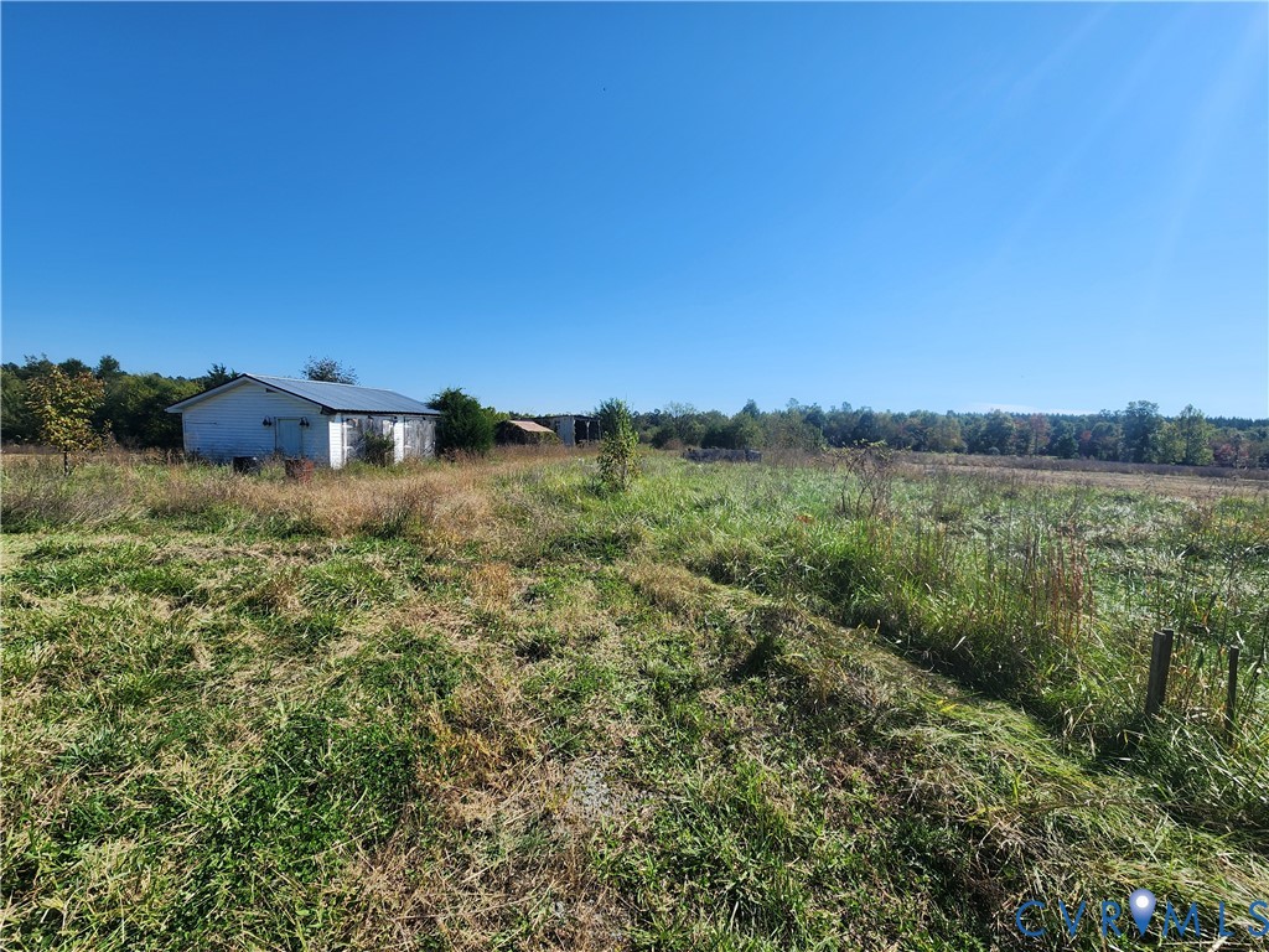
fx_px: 477
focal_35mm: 13
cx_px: 634
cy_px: 476
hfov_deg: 106.2
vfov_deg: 89.9
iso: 50
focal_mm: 2.2
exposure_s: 1/2210
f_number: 2.2
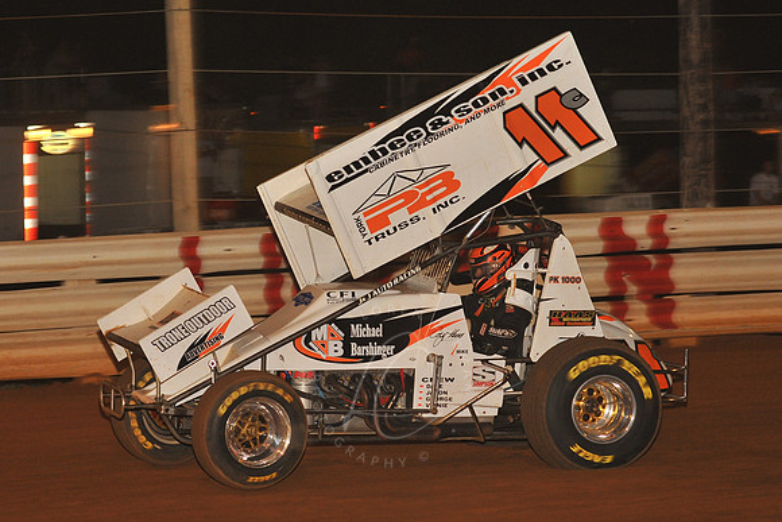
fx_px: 2933
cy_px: 261
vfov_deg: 10.2
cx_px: 391
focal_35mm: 135
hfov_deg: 15.2
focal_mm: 135
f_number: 6.3
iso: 1000
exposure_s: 1/320
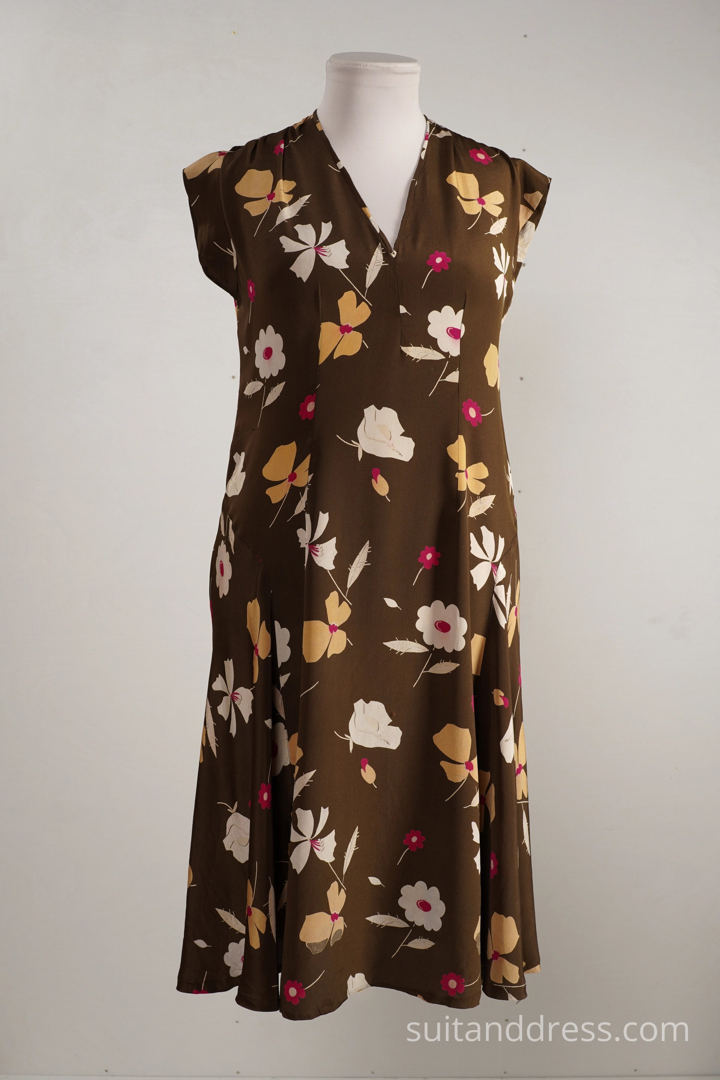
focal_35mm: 48
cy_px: 540
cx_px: 360
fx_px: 1440
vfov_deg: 41.1
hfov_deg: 28.1
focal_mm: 32
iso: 200
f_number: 7.1
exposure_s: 1/13
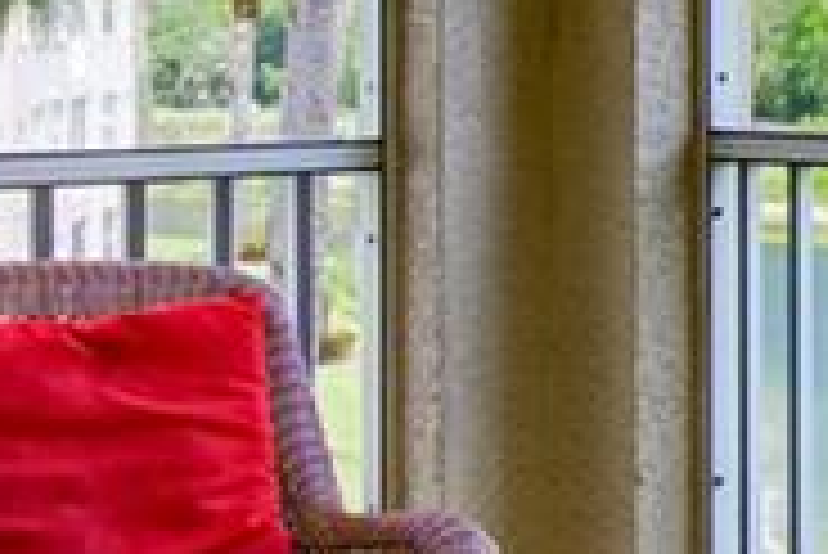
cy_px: -20
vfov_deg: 15.1
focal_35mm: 89
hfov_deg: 19.1
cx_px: 1346
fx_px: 2049
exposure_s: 1/30
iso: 100
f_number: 8
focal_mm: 16
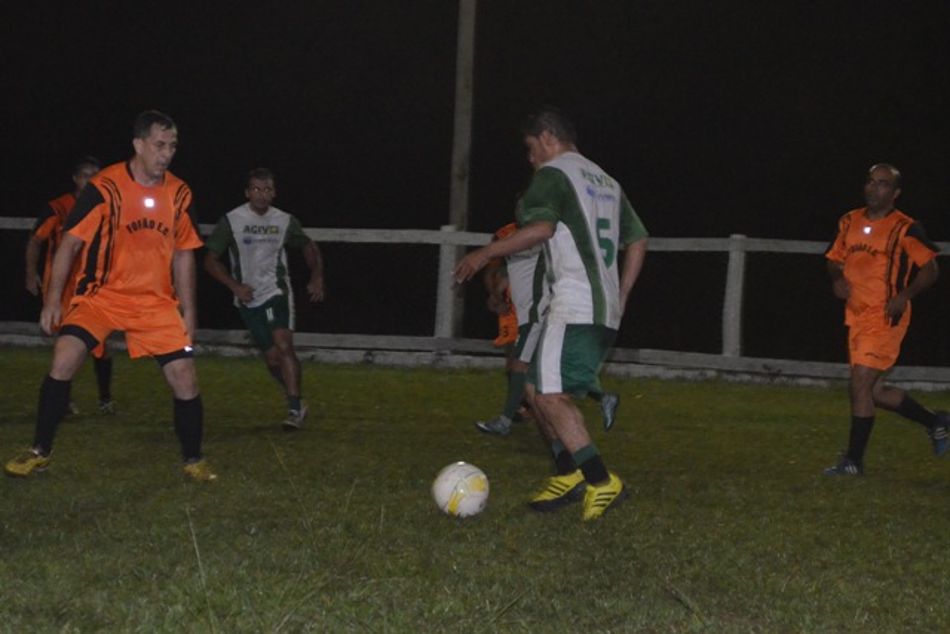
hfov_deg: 24.6
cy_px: 317
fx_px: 2177
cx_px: 475
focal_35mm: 82
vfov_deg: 16.6
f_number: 5.6
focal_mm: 55
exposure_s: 1/60
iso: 3200
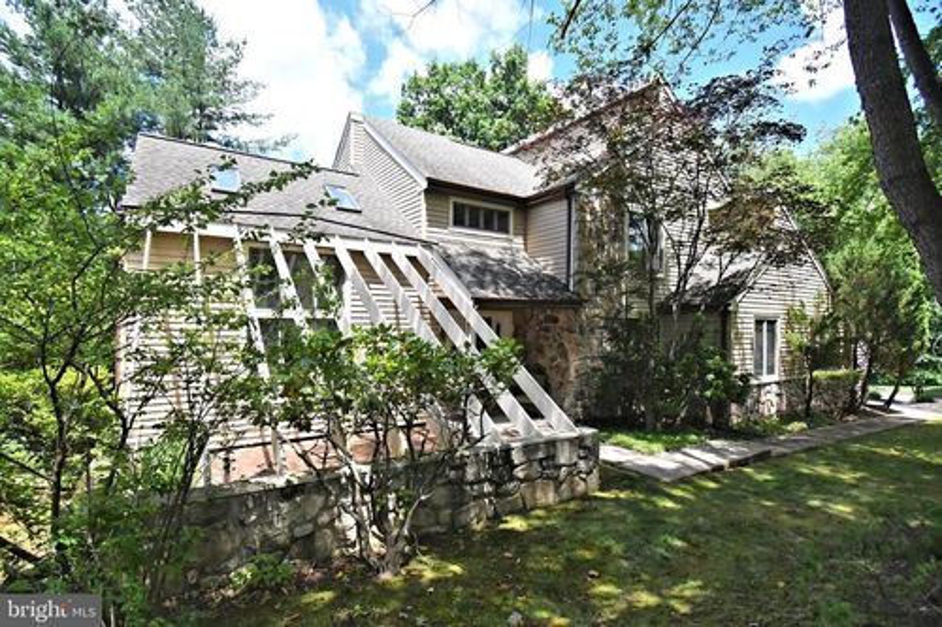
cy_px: 314
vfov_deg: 70.4
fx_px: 445
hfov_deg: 93.3
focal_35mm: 17
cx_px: 471
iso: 4000
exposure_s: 1/8000
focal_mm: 11.5
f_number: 5.6
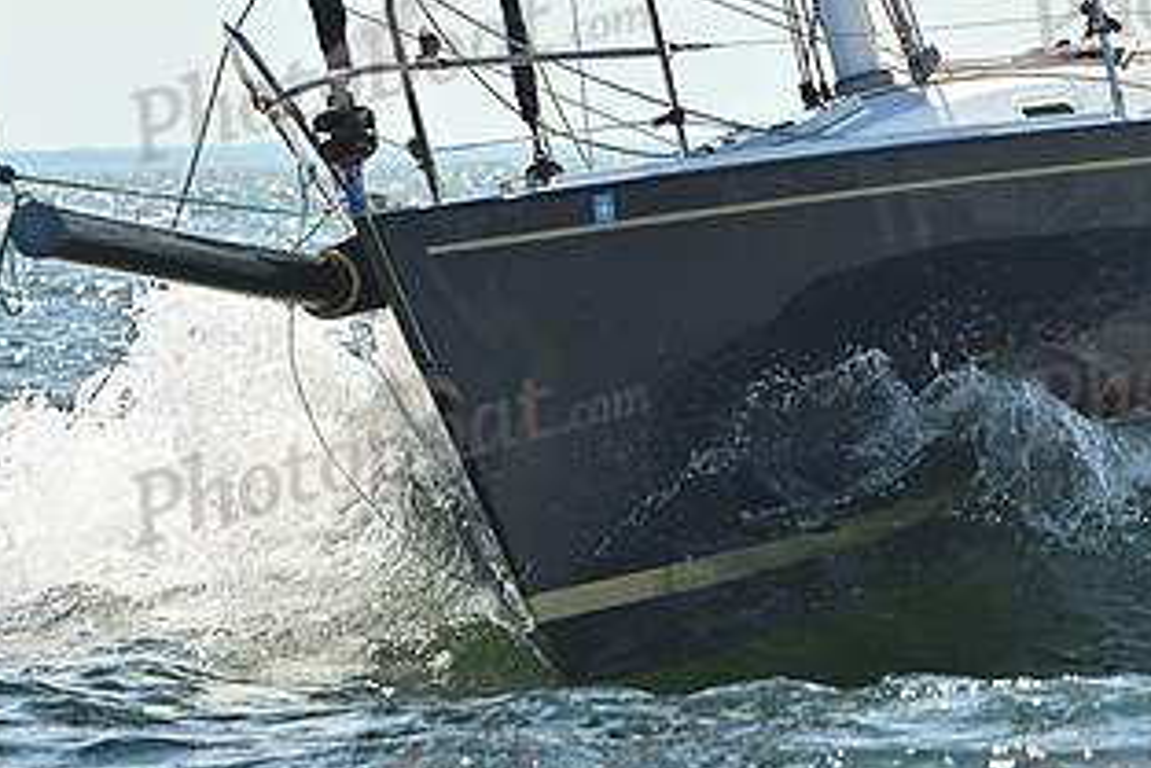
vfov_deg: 4.5
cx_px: 842
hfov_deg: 6.7
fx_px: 9788
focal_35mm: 306
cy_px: 208
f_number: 9
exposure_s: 1/1000
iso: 250
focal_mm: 165
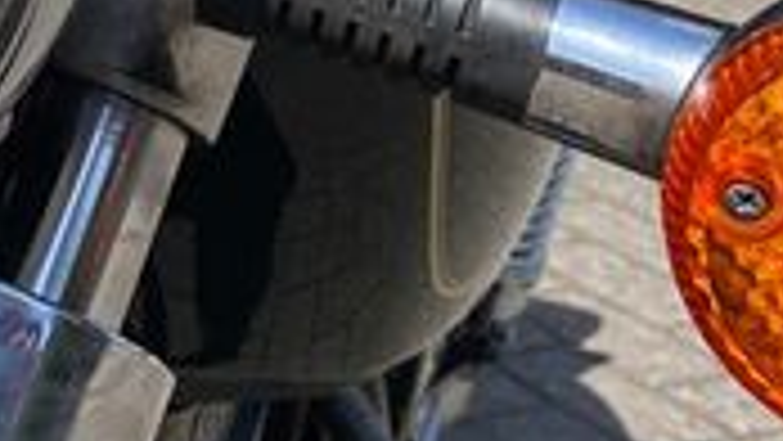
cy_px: -369
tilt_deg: -4.8
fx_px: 2160
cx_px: -338
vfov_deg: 10.9
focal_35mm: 104
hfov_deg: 18.5
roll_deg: -1.0
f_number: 1.8
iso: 32
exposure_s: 1/1898
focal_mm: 4.25
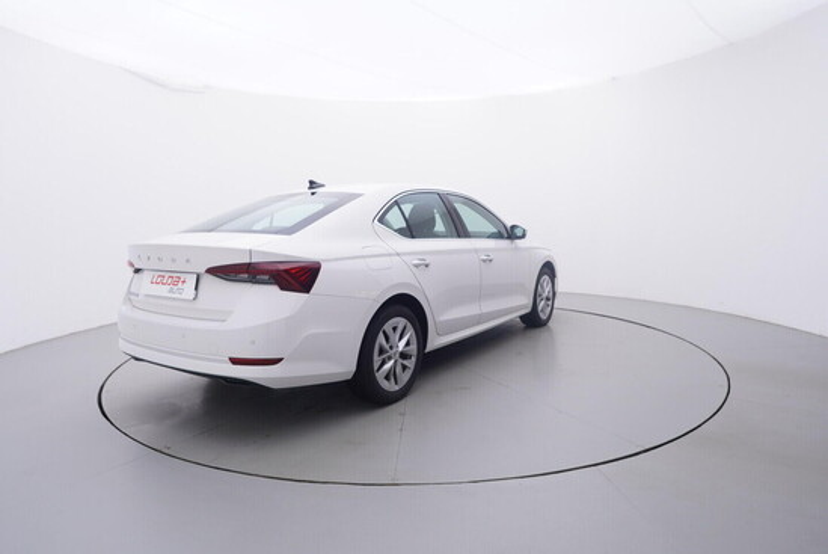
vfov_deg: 56.2
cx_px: 414
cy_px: 277
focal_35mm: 22
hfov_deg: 77.3
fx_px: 518
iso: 200
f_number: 5
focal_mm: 15
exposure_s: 1/80
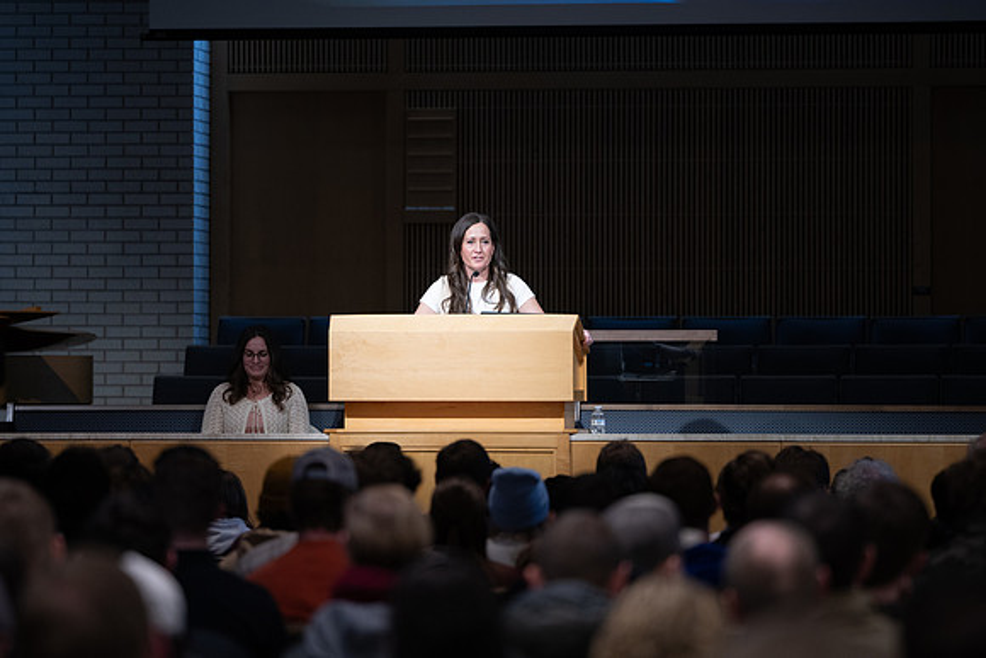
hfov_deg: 9.8
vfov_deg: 6.5
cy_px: 337
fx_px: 5778
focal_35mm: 211
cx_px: 506
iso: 640
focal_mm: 180
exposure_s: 1/200
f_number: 2.8
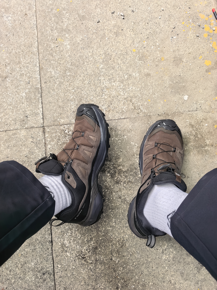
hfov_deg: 56.8
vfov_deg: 71.6
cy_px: 145
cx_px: 108
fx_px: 201
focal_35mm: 24
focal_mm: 5.75
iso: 50
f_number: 2
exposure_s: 1/129
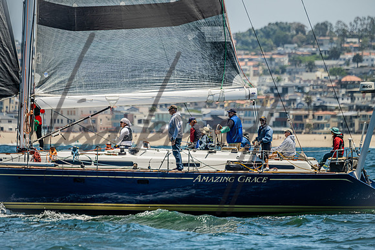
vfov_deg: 3.2
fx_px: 4430
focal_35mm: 425
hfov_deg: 4.8
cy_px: 125
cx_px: 186
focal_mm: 400
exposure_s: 1/1000
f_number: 5.6
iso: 320
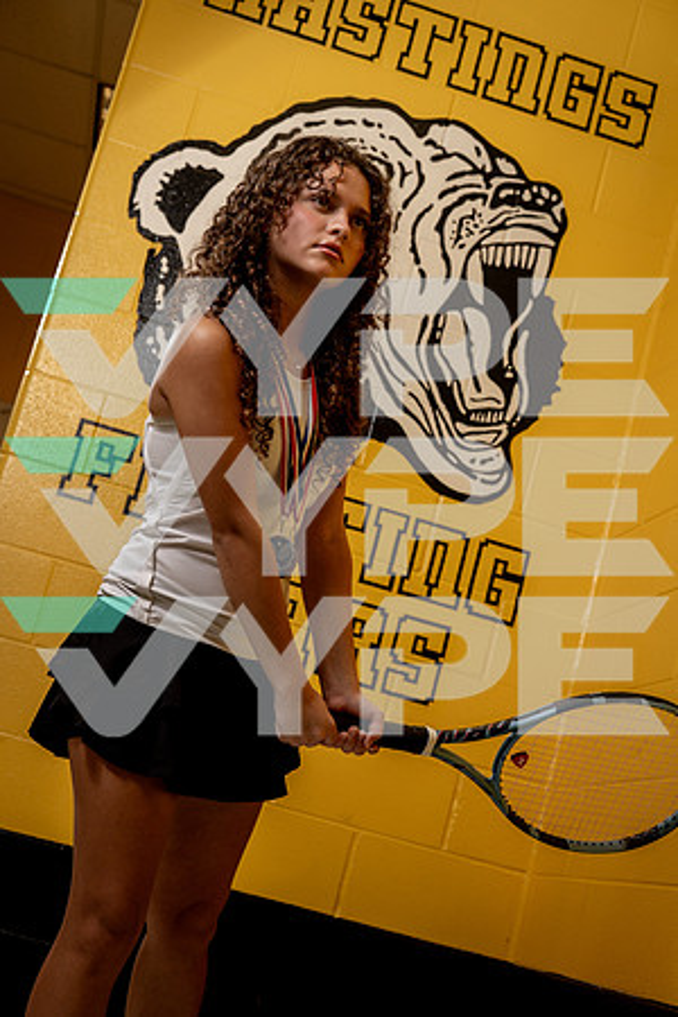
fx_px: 1582
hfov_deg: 24.2
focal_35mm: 56
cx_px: 339
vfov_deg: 35.6
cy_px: 508
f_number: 5.6
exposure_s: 1/250
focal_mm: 56
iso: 500
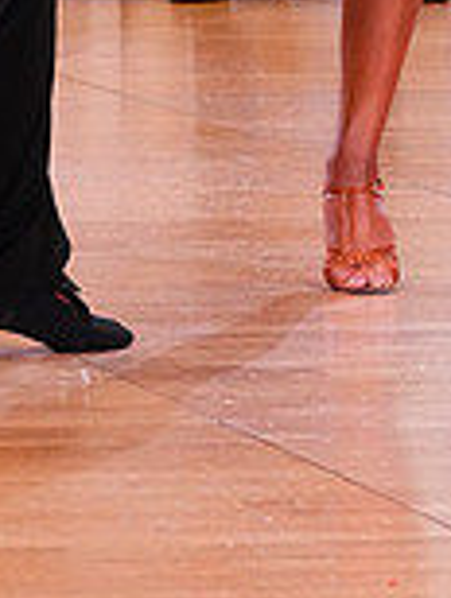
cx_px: -37
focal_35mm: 452
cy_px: -346
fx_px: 7830
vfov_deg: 4.3
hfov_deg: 3.3
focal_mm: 125
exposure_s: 1/320
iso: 5000
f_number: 7.1
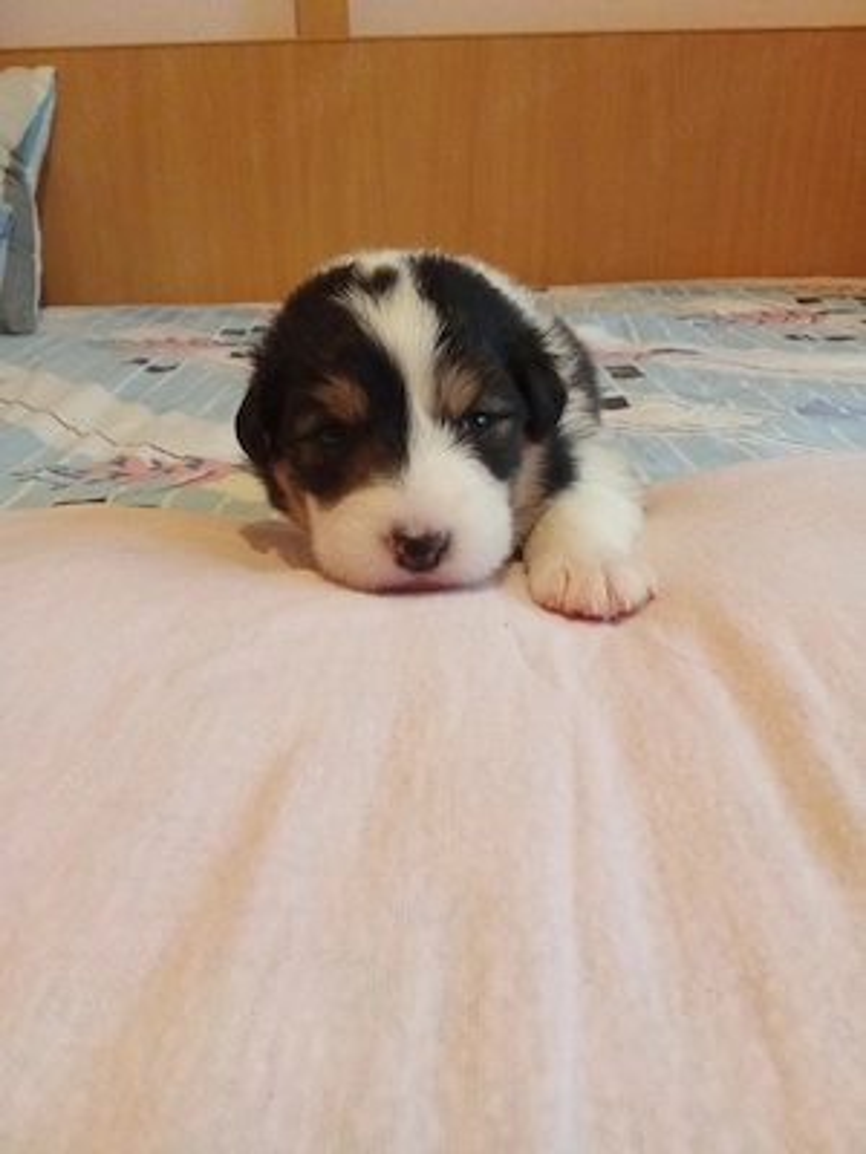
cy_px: 577
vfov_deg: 63.4
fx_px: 934
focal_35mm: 28
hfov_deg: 49.7
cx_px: 433
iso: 800
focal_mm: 2.78
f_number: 2
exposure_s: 1/25
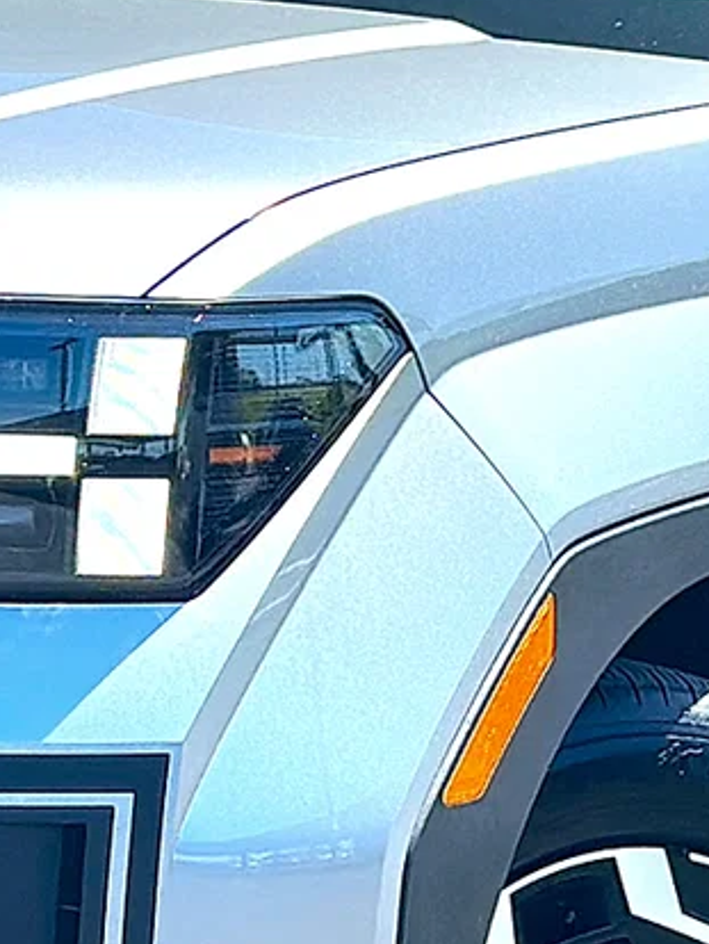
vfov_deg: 11.7
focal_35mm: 169
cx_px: 23
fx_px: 4610
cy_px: 498
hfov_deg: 8.7
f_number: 1.78
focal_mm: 6.86
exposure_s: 1/2674
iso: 64
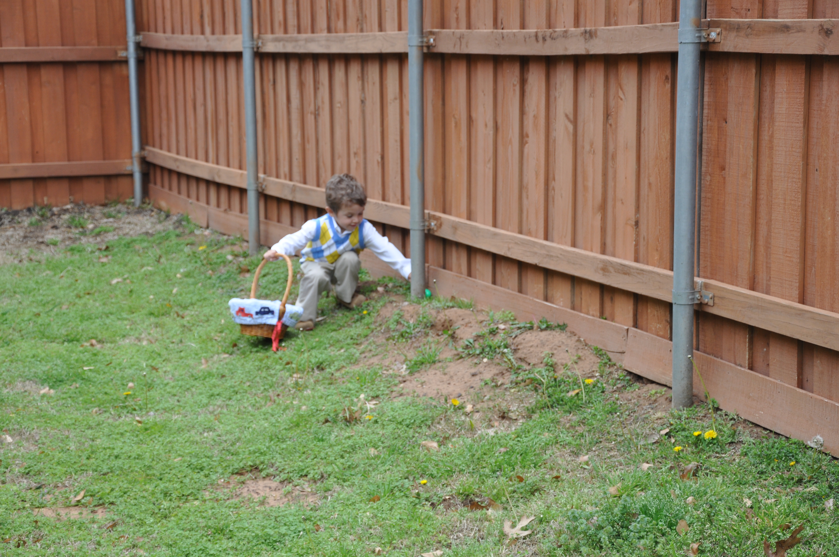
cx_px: 420
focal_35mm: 75
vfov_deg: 18.1
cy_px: 278
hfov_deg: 27.0
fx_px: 1746
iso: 320
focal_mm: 50
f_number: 5.6
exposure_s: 1/125
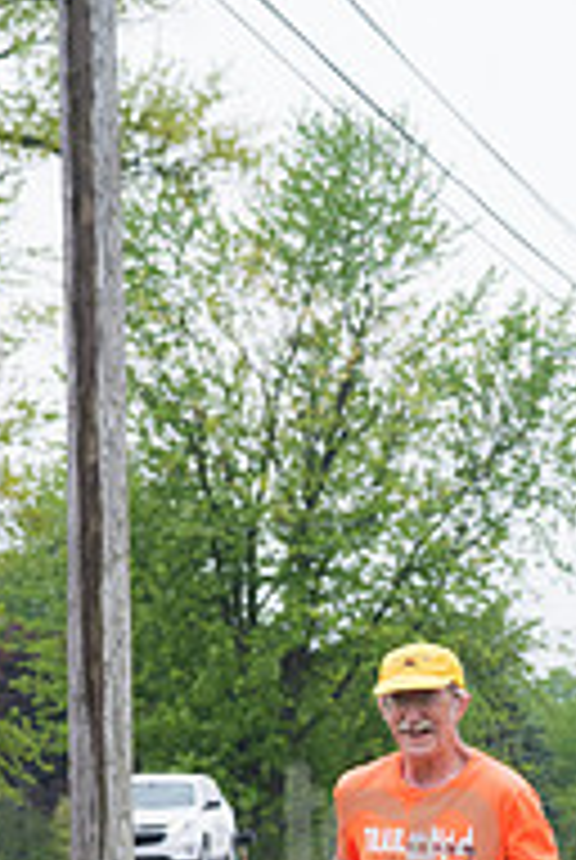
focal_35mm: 282
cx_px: 392
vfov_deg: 7.3
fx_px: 6743
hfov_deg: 4.9
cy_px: 887
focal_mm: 120
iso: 1000
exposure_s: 1/640
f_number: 6.3
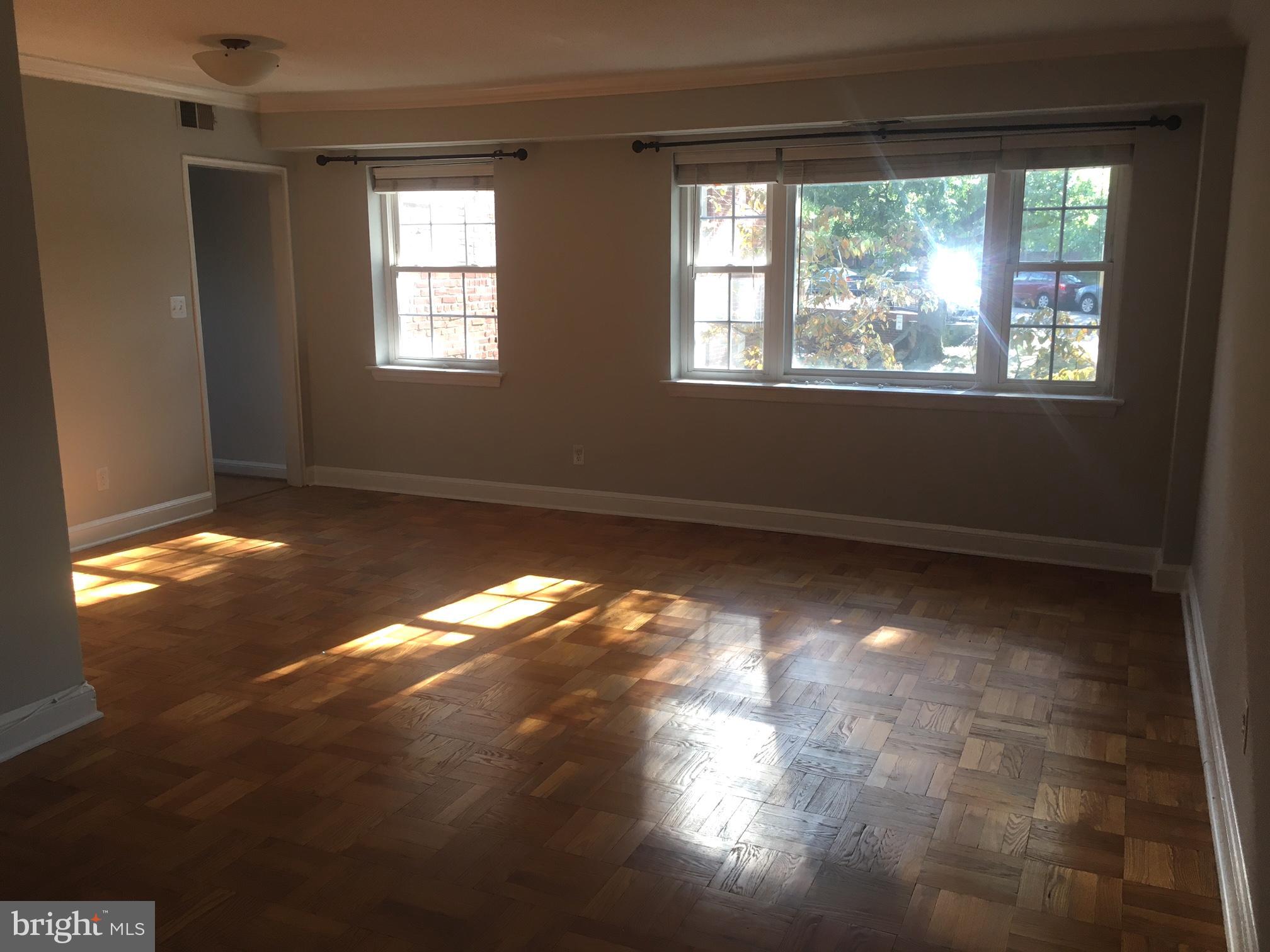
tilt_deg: -9.6
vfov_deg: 48.2
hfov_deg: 61.7
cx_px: 635
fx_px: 1064
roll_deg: -0.4
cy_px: 476
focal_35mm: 29
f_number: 2.2
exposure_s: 1/30
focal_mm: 4.15
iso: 25
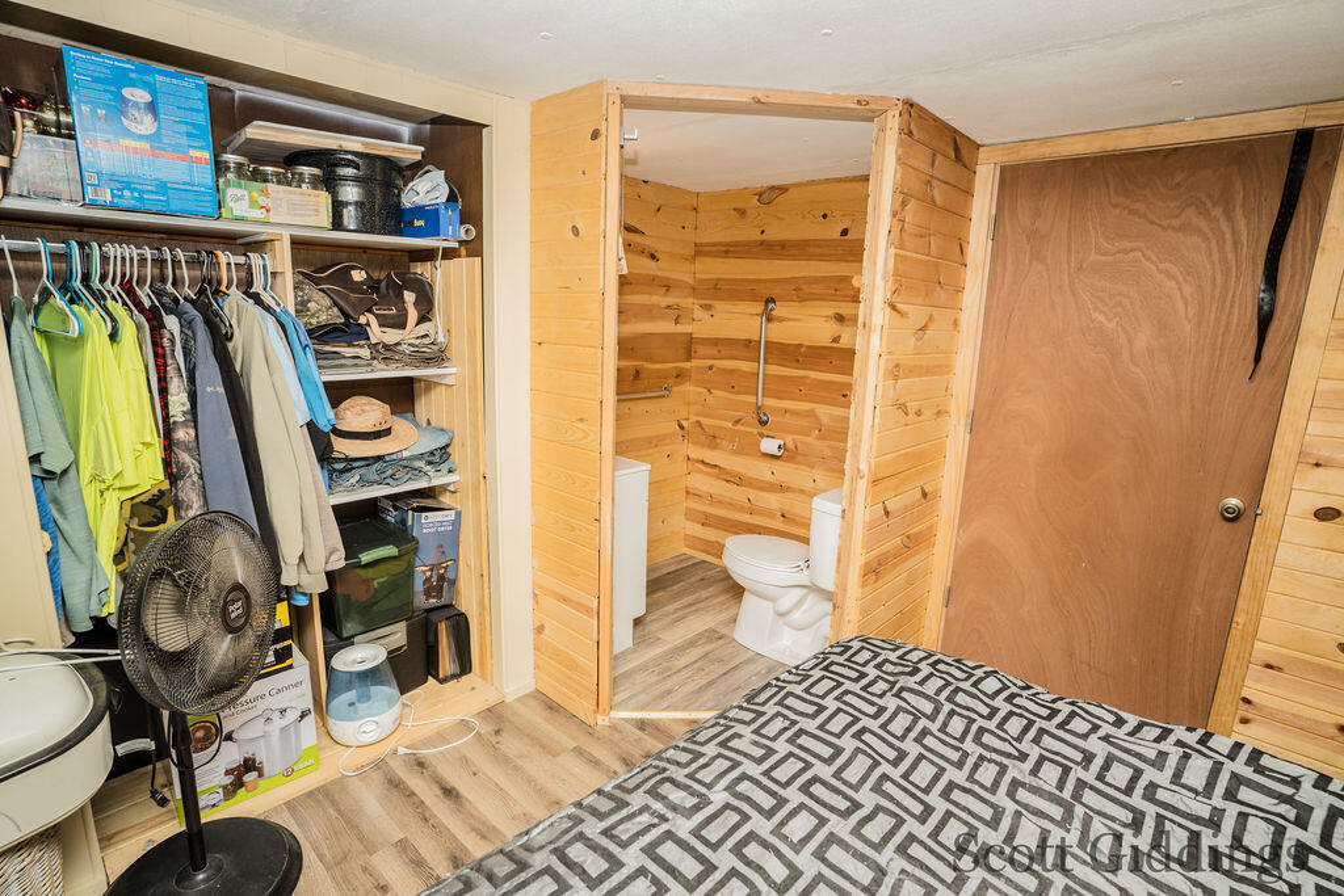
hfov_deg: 93.3
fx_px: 635
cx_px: 672
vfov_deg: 70.5
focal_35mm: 17
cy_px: 448
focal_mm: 17
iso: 500
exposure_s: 1/160
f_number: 5.6
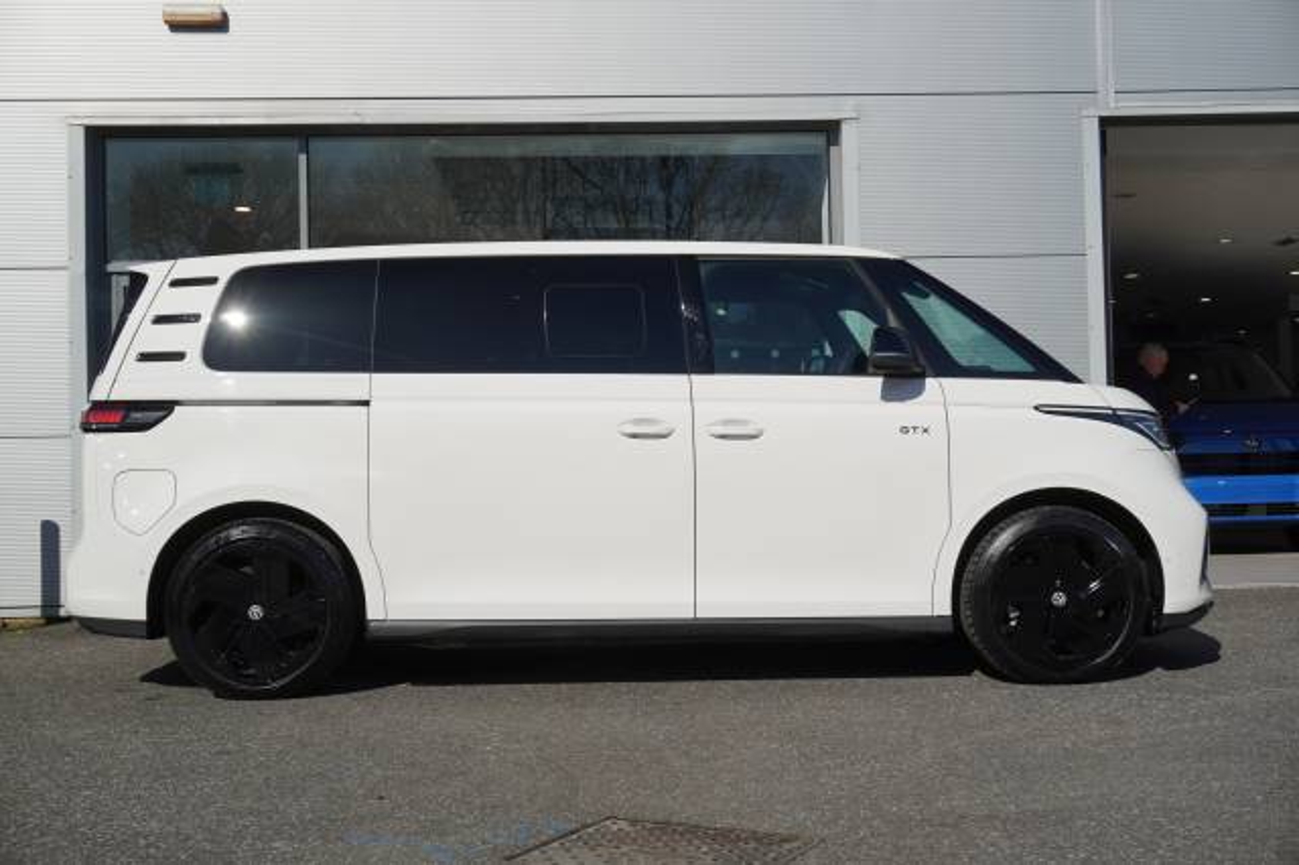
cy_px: 432
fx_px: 1461
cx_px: 650
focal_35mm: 40
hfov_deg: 47.9
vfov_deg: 33.0
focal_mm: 27
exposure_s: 1/400
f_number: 7.1
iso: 100
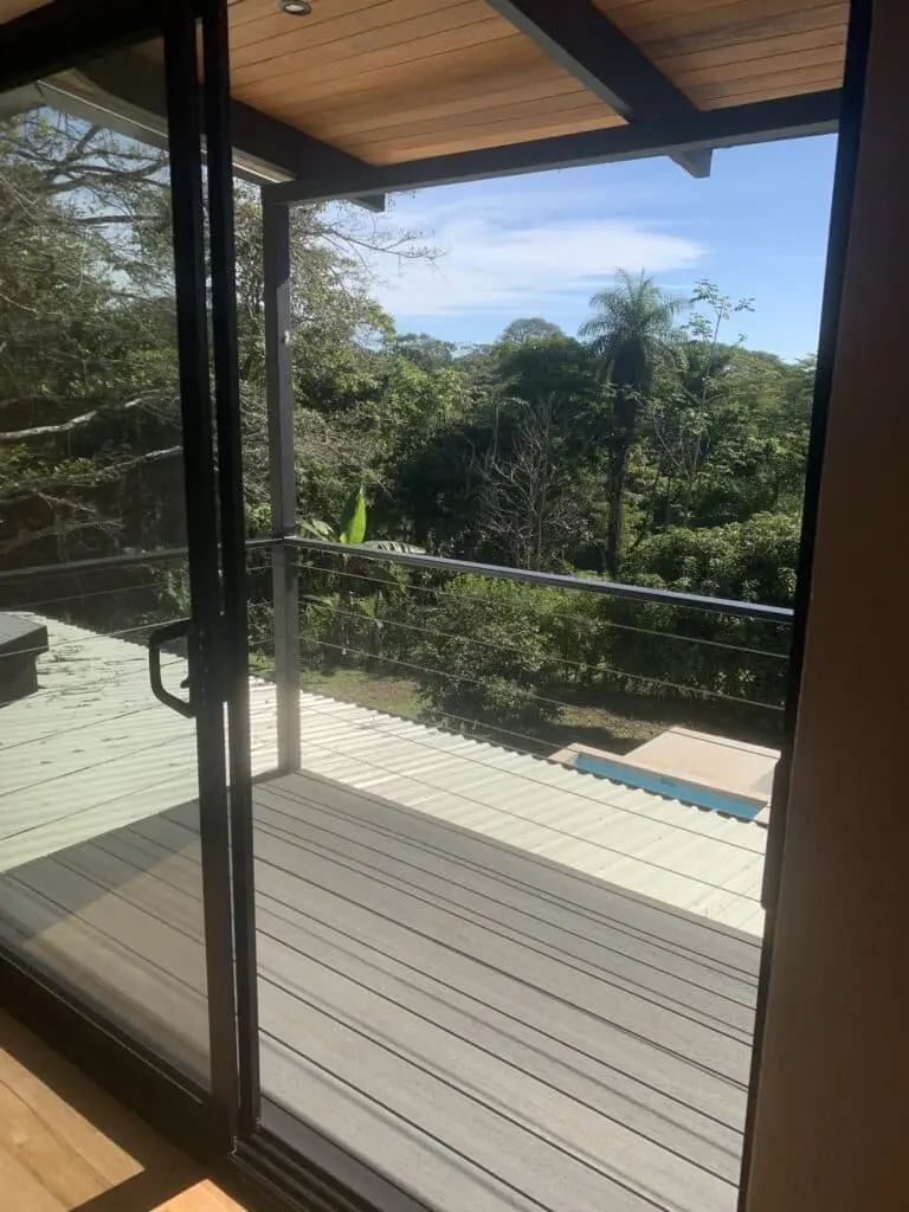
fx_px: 910
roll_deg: -0.8
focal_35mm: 26
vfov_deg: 67.3
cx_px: 454
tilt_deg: -10.4
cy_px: 606
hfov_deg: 53.1
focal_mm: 4.25
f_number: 1.8
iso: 25
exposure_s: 1/2421
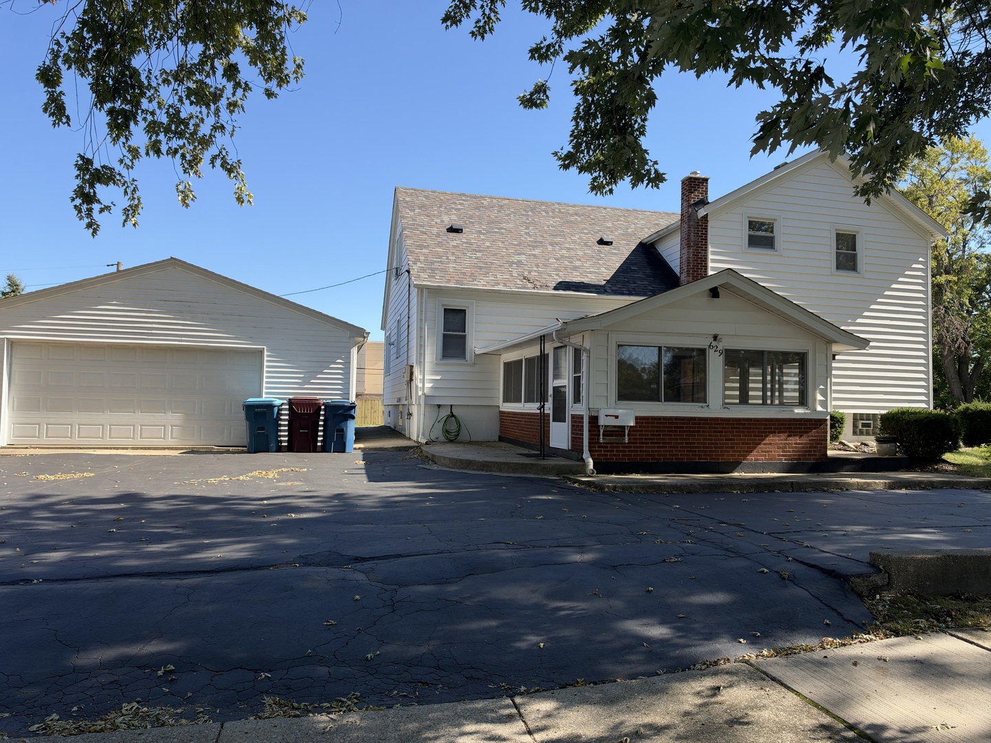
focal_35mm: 24
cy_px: 372
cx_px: 496
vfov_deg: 56.8
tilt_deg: +2.9
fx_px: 687
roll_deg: -0.6
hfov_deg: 71.6
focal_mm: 6.93
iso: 64
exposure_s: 1/1715
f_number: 1.8
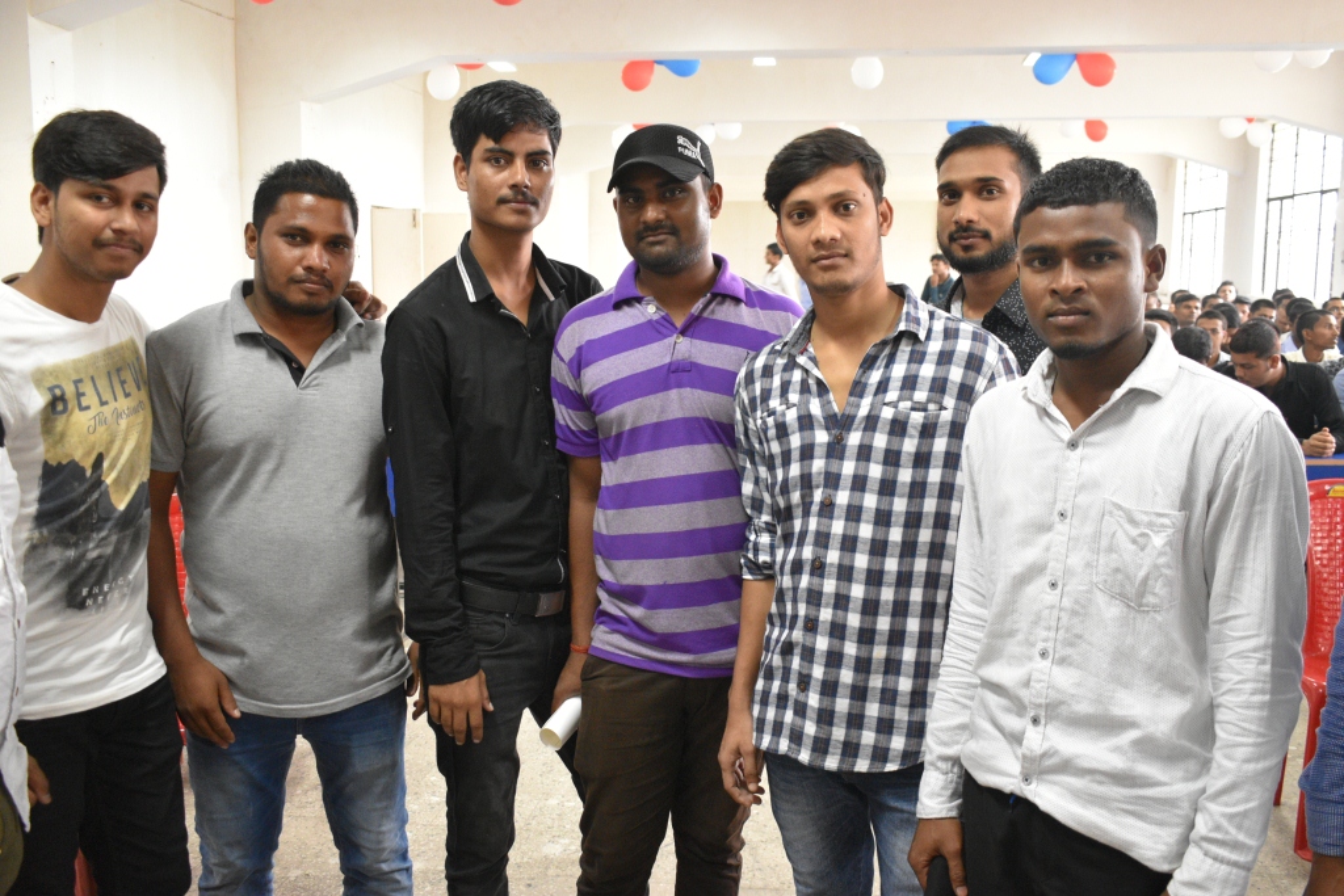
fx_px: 1288
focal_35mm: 34
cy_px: 448
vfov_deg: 38.4
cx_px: 672
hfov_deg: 55.1
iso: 2500
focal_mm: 23
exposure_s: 1/30
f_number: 4
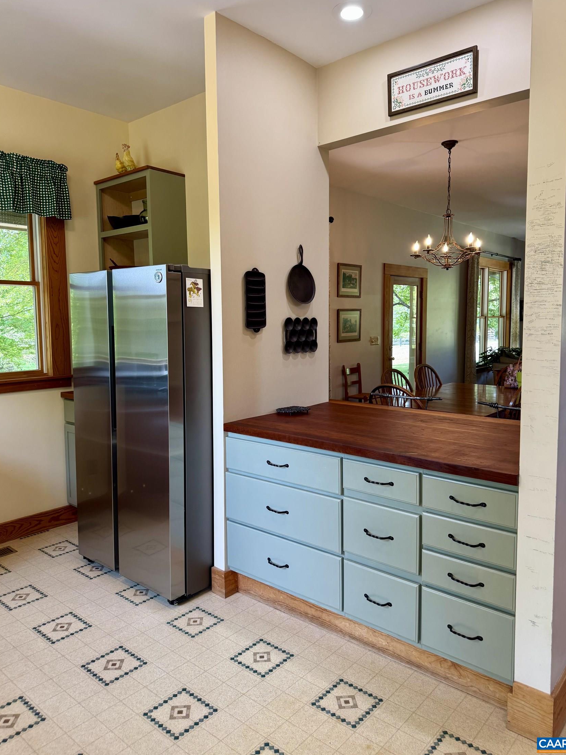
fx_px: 545
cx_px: 280
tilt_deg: -4.0
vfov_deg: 69.4
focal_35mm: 25
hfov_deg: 54.9
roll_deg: +1.5
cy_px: 362
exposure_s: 1/120
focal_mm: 6.76
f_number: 1.78
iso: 125
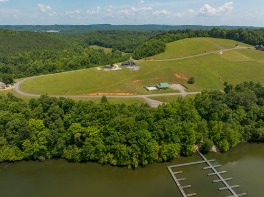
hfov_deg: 71.6
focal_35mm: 24
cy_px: 98
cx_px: 132
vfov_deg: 56.7
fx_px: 183
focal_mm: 12.29
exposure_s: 1/500
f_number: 7.1
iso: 200
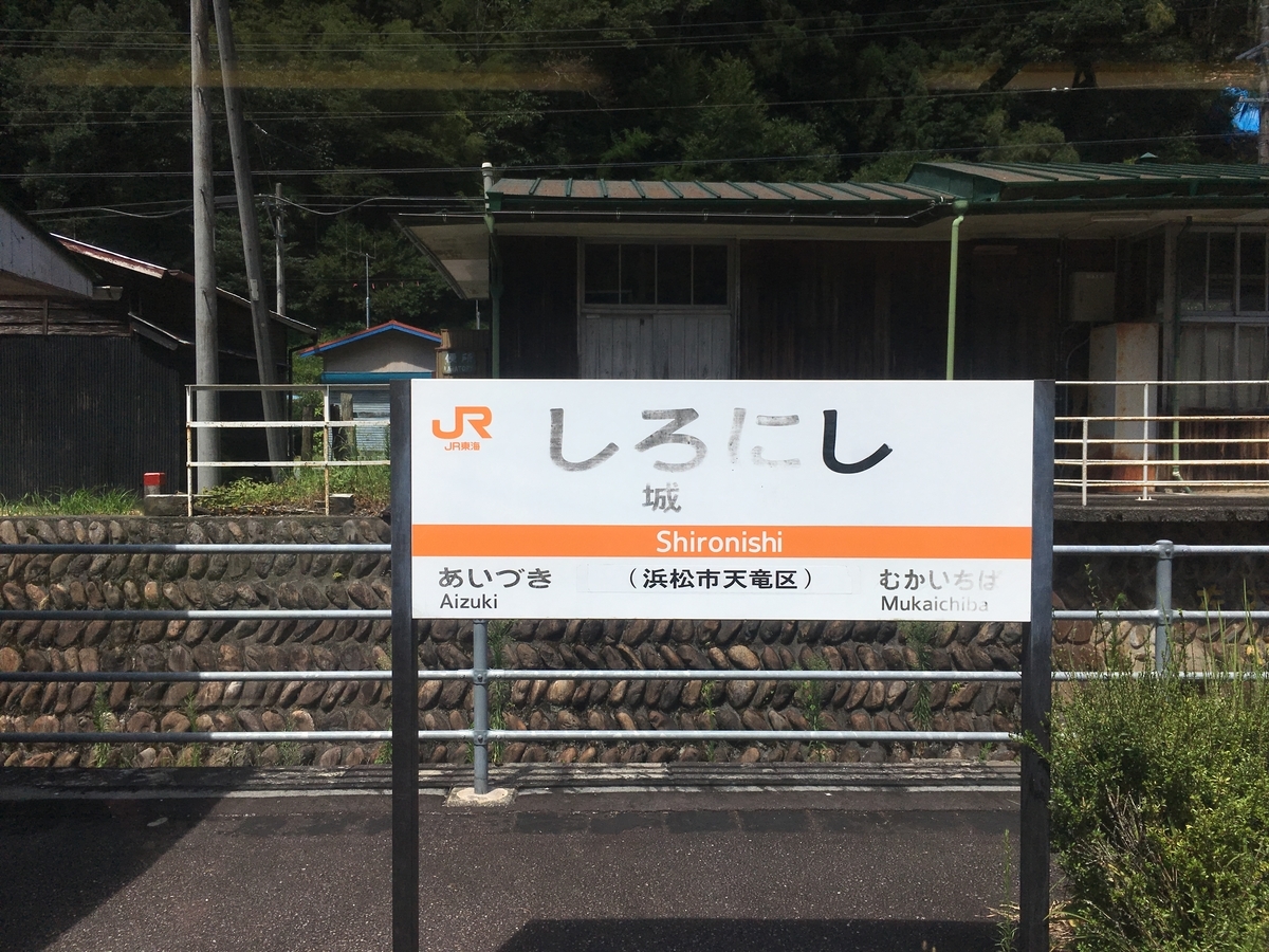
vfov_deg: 48.2
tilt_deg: -2.2
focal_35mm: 29
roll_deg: -0.2
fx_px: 1063
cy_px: 476
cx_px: 634
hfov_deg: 61.7
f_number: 2.2
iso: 25
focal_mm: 4.15
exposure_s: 1/2481
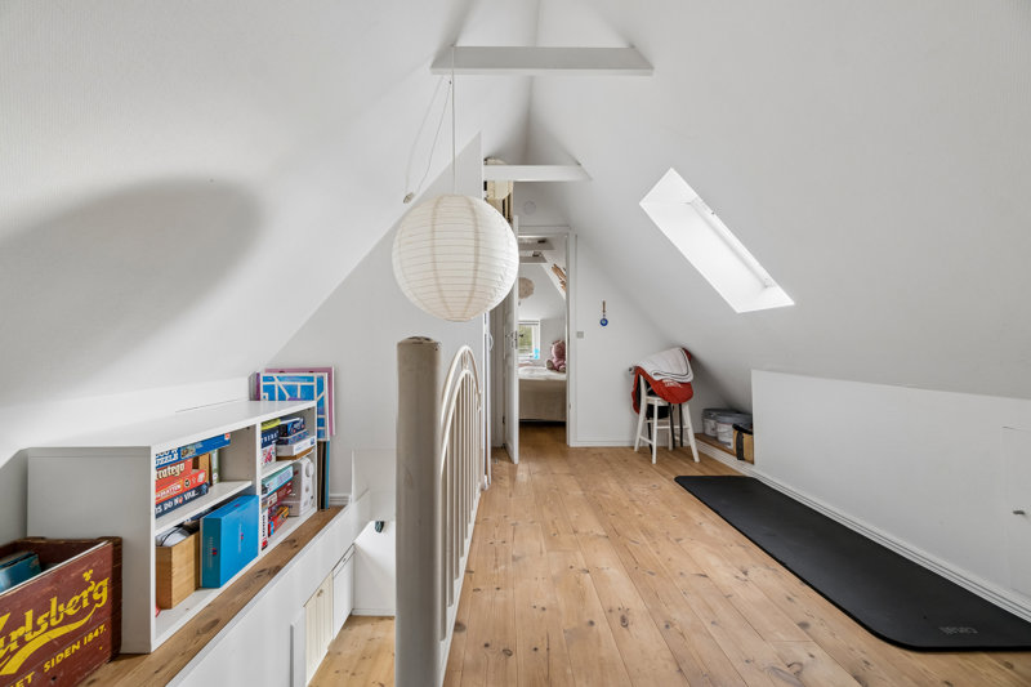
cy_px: 344
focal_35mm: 15
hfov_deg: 100.4
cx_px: 516
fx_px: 429
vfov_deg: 77.3
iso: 200
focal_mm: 10
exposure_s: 1/13
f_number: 8
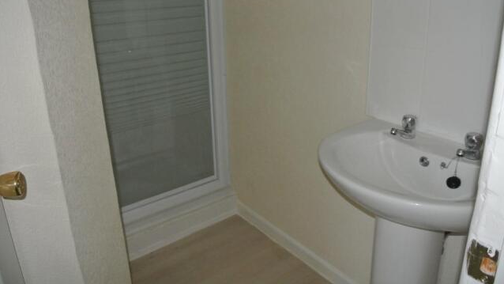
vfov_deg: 40.0
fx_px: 388
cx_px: 257
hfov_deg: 66.1
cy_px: 116
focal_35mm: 29
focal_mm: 10
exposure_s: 1/60
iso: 800
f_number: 3.5
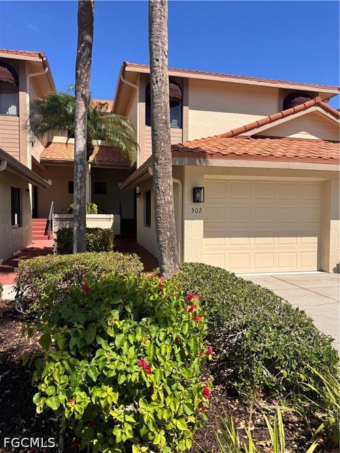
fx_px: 314
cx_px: 170
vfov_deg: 71.6
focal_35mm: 24
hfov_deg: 56.8
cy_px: 226
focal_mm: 6.76
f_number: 1.78
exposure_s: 1/4049
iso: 80
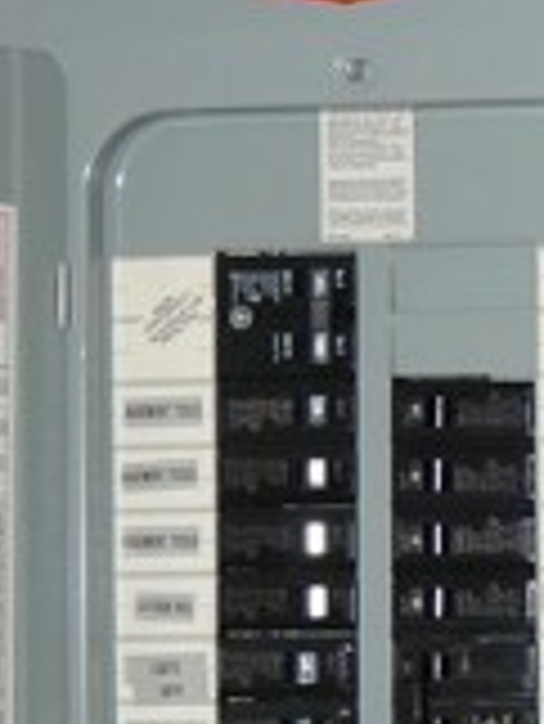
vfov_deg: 9.9
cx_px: 1005
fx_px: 4185
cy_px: 423
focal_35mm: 200
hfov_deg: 7.2
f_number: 4.6
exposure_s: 1/60
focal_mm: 21
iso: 200
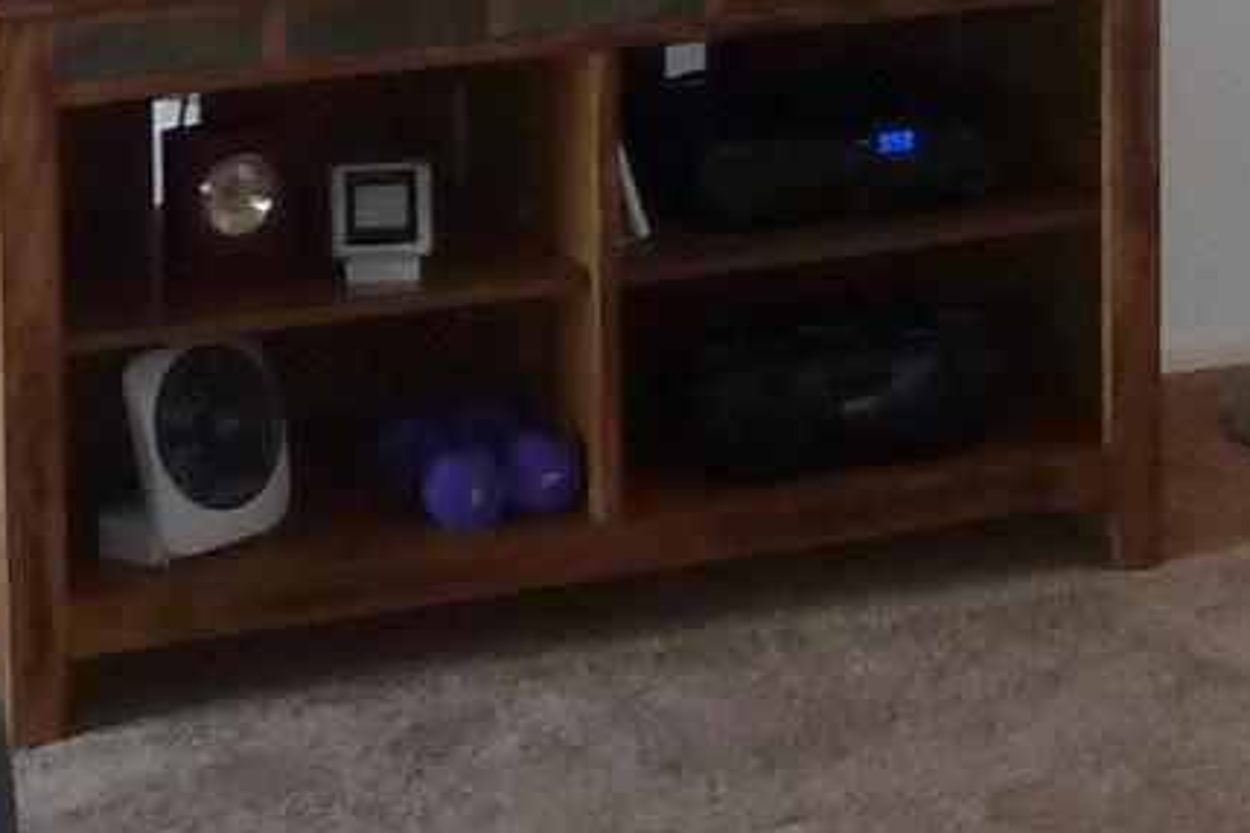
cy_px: -559
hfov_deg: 13.0
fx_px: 5382
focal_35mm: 155
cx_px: 1358
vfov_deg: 8.6
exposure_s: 1/30
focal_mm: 4.1
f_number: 3.3
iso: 250
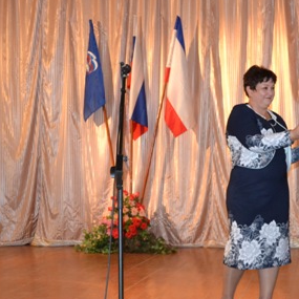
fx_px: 625
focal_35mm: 64
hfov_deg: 26.4
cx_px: 237
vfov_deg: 26.9
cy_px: 155
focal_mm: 22
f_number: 3.5
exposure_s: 1/60
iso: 2000
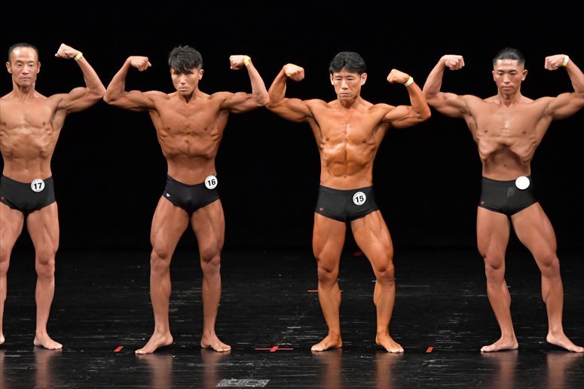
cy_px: 194
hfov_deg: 8.1
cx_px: 292
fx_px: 4135
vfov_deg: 5.4
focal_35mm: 255
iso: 3200
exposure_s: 1/400
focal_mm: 170
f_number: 5.6
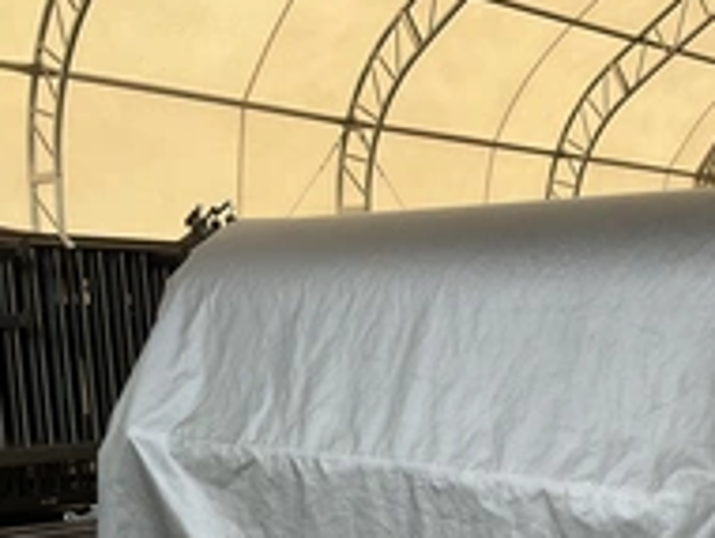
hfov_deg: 30.9
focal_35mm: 61
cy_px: 542
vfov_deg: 23.1
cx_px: 572
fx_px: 1262
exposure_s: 1/122
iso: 20
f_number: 1.8
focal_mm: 3
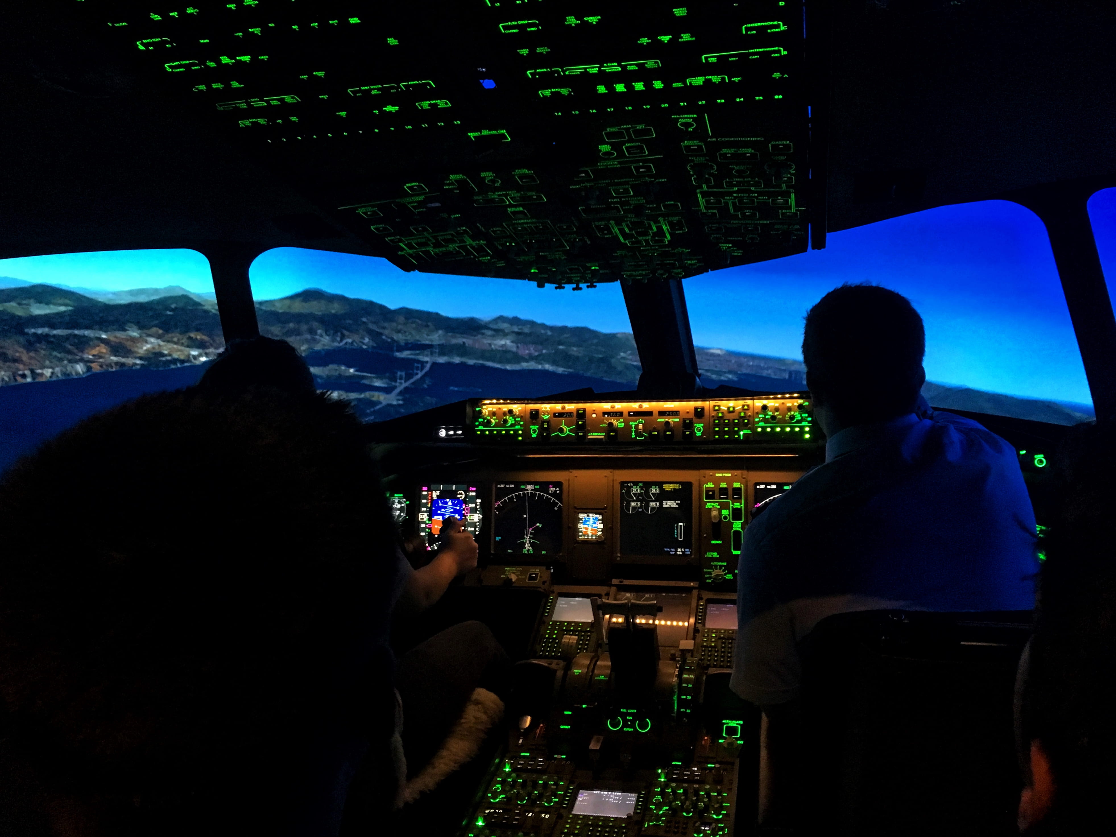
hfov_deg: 61.7
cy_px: 418
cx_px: 558
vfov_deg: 48.2
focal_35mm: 29
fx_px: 935
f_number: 2.2
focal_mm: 4.15
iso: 250
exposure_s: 1/17
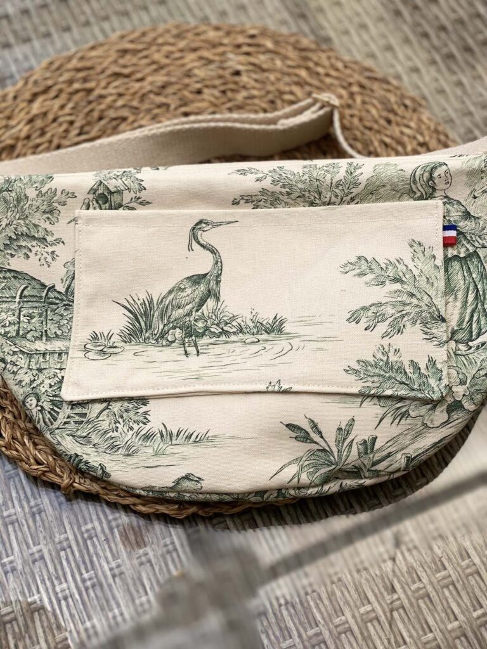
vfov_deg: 36.8
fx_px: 975
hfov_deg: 28.0
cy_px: 324
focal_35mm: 52
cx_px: 244
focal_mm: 6
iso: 20
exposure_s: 1/322
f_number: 2
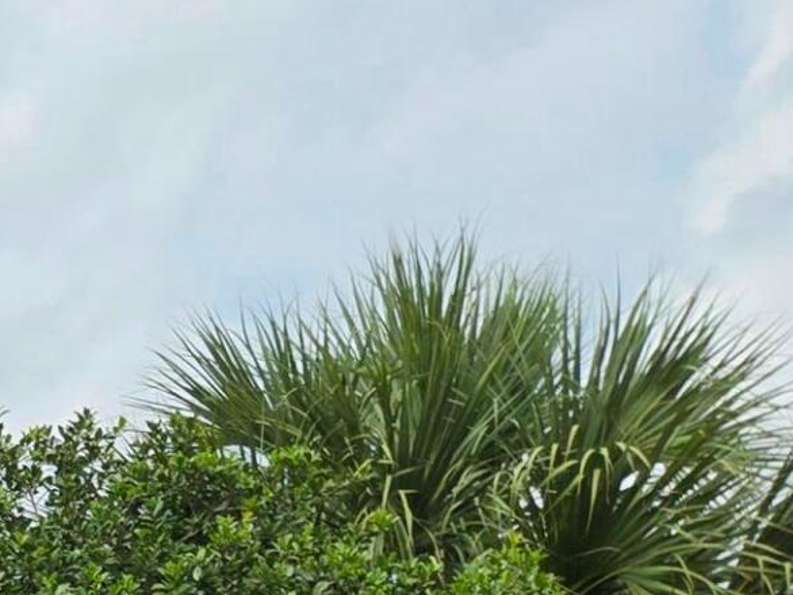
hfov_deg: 14.0
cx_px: -912
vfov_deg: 12.1
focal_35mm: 113
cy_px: 1074
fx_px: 2590
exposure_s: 1/2000
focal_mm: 5.4
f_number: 1.8
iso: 25
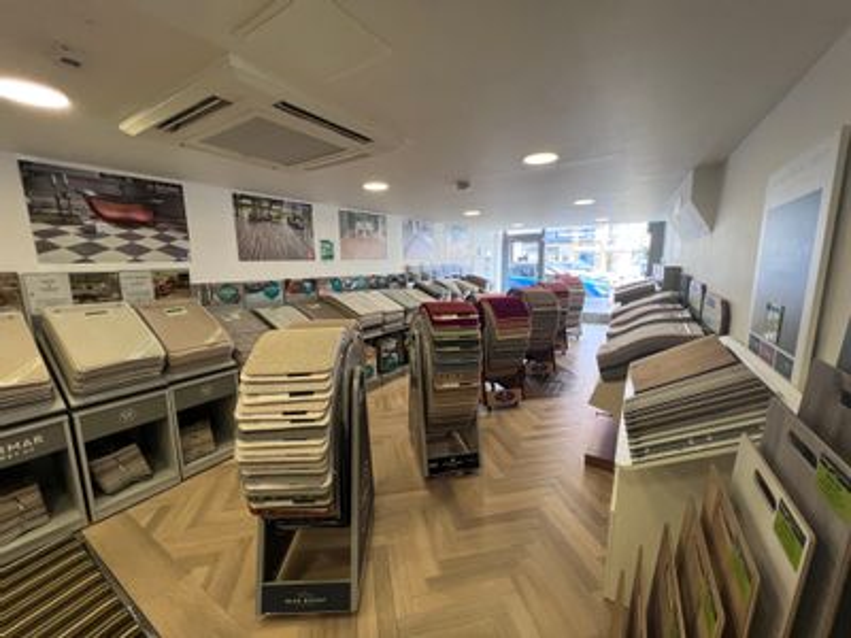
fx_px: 320
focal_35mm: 13
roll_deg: +0.9
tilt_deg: -9.3
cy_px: 319
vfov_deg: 89.9
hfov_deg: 106.2
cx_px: 426
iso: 160
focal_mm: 1.57
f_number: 1.8
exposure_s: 1/100
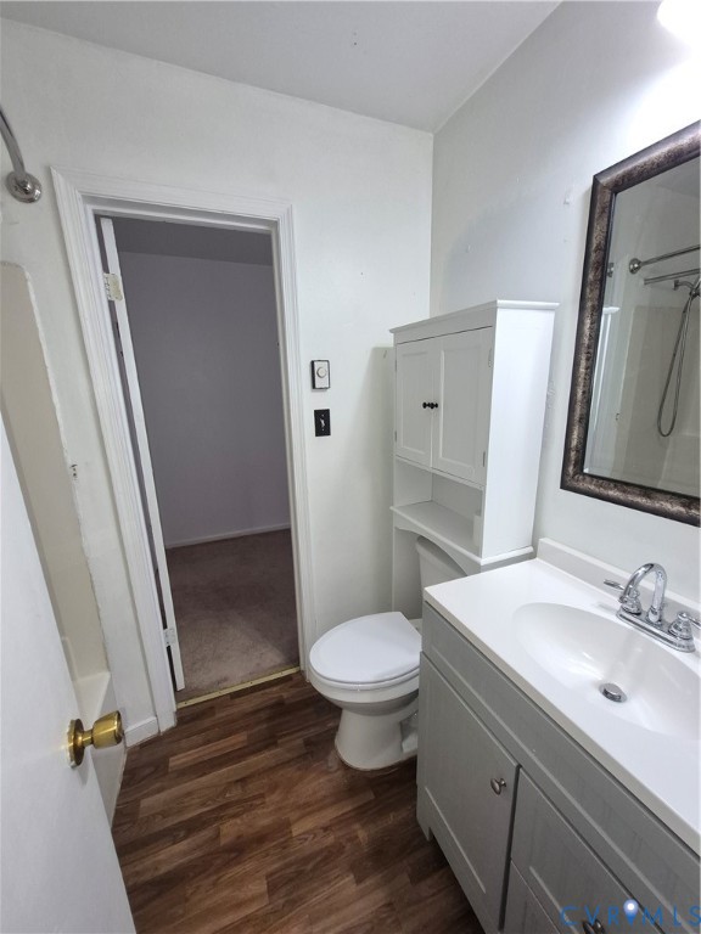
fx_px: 351
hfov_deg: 89.9
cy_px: 467
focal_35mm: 13
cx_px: 350
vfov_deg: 106.2
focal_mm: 1.74
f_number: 2.2
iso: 64
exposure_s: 1/60
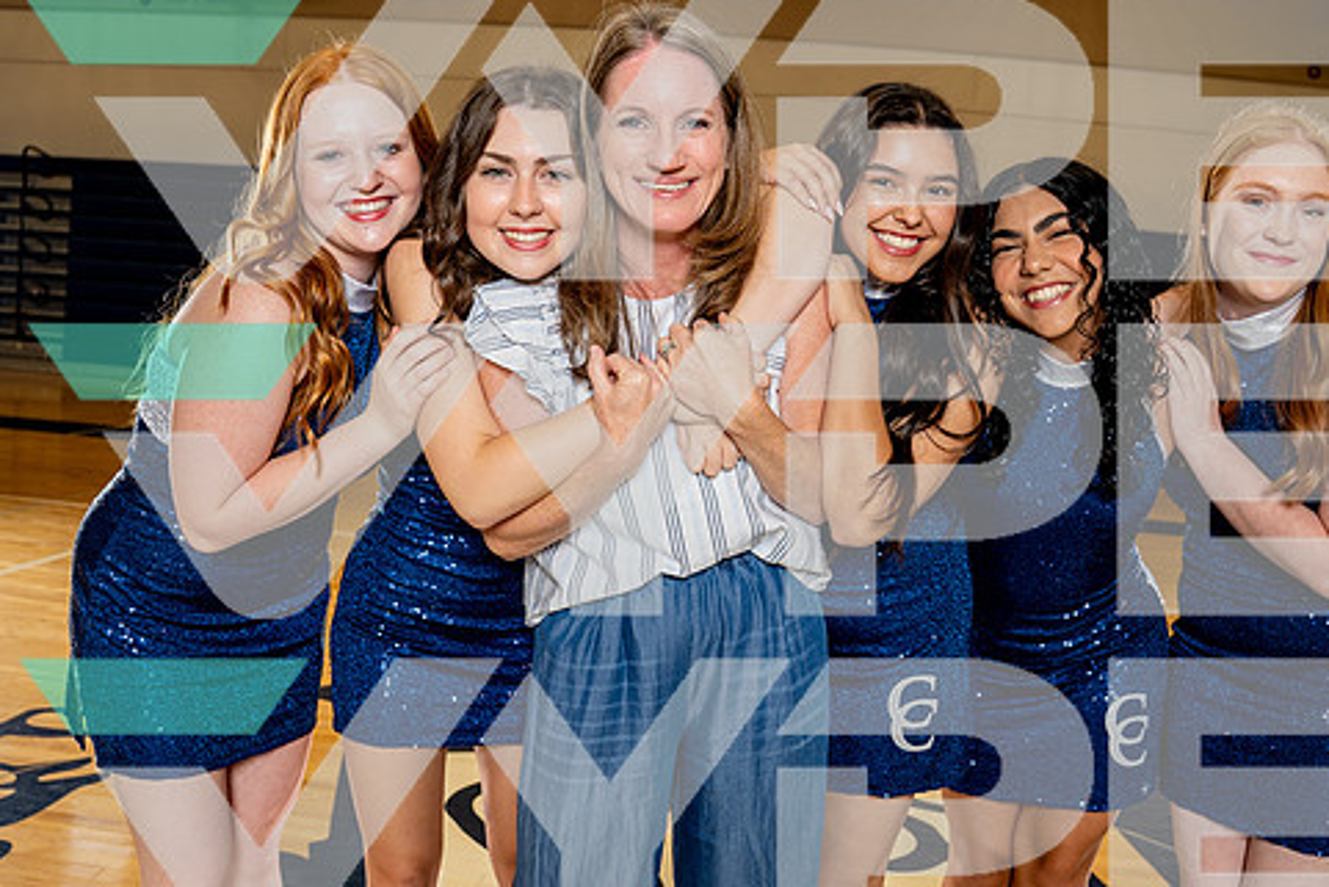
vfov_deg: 40.0
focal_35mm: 33
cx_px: 704
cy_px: 460
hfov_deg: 57.2
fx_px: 1219
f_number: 4
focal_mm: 24
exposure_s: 1/250
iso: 320
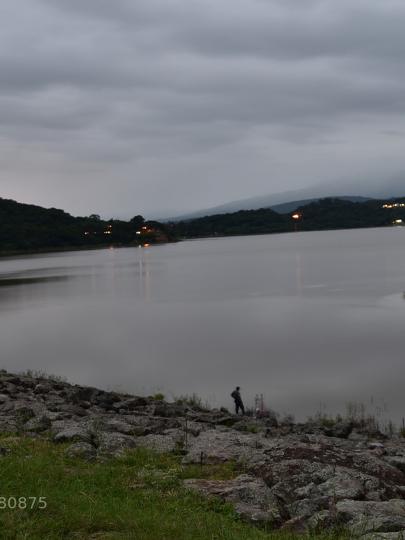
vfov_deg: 31.7
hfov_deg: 24.0
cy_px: 271
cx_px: 188
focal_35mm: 61
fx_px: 952
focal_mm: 28
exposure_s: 10
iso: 100
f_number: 7.1
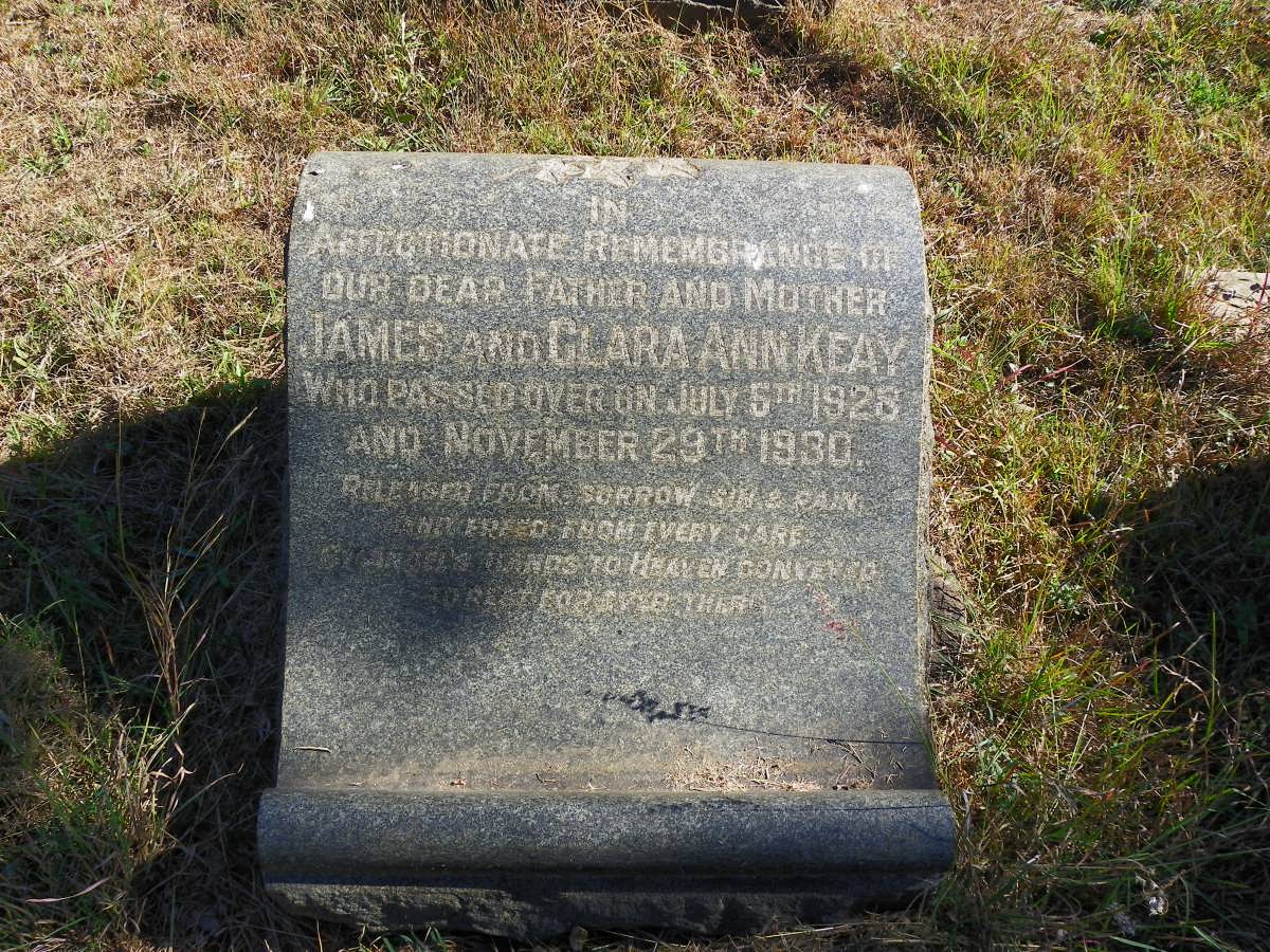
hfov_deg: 61.7
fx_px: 1064
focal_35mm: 29
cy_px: 476
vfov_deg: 48.2
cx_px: 635
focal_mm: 5.2
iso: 64
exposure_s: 1/200
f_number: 4
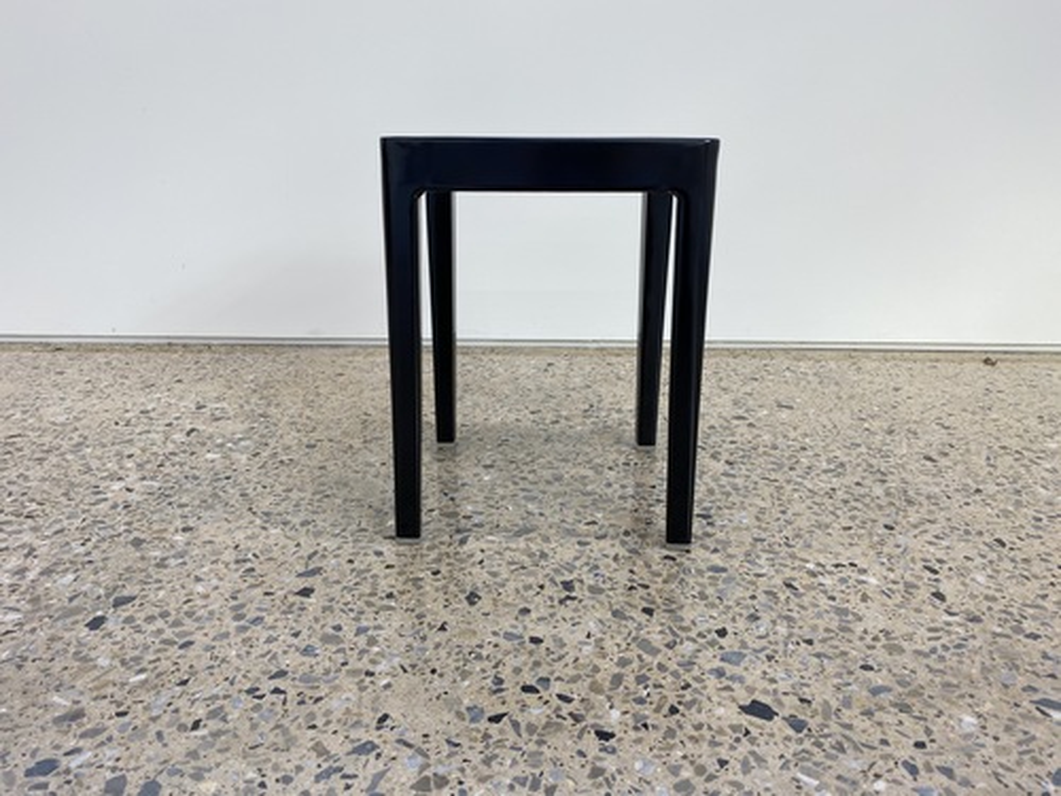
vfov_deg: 53.1
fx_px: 797
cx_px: 530
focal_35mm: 26
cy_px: 398
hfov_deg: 67.3
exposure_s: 1/120
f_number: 1.8
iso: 32
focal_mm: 4.25
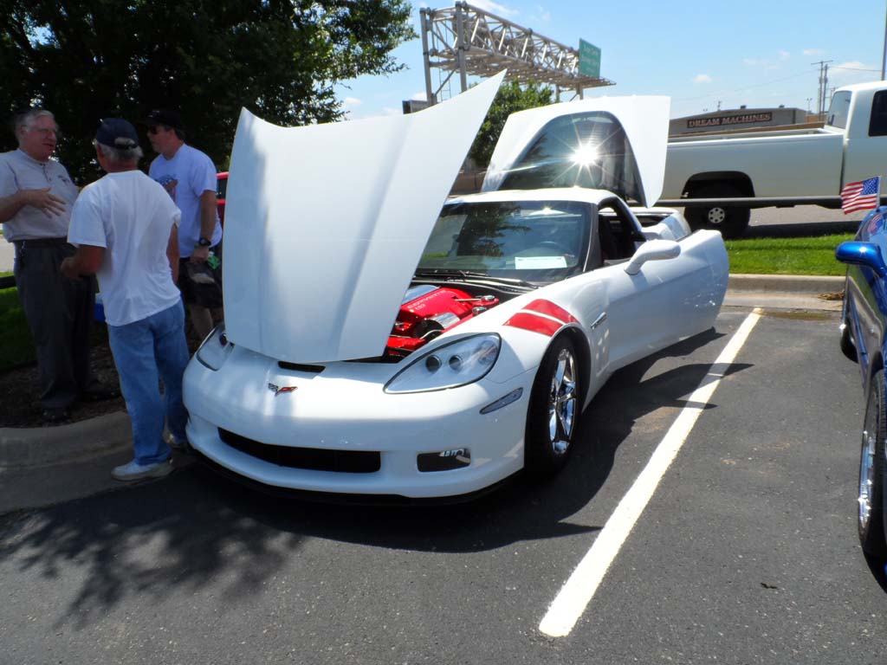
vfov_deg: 56.8
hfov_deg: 71.6
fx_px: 615
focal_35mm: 24
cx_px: 444
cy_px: 332
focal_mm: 4
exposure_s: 1/750
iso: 80
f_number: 4.5
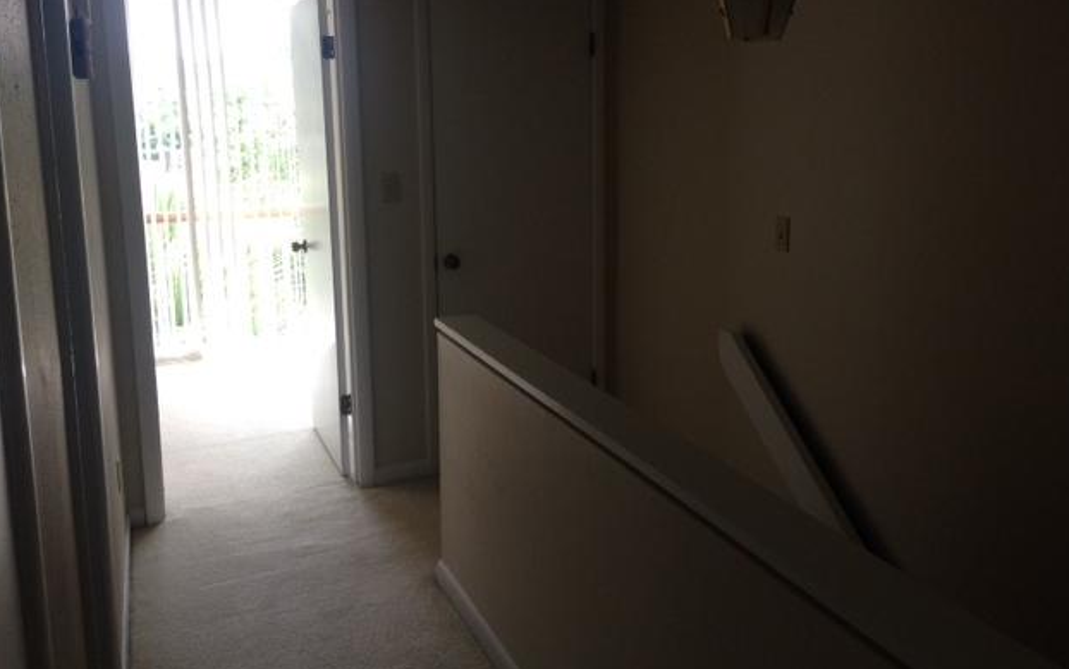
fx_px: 1049
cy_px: 267
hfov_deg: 54.0
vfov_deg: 35.2
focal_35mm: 36
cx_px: 543
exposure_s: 1/120
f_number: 2.4
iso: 80
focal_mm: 4.12
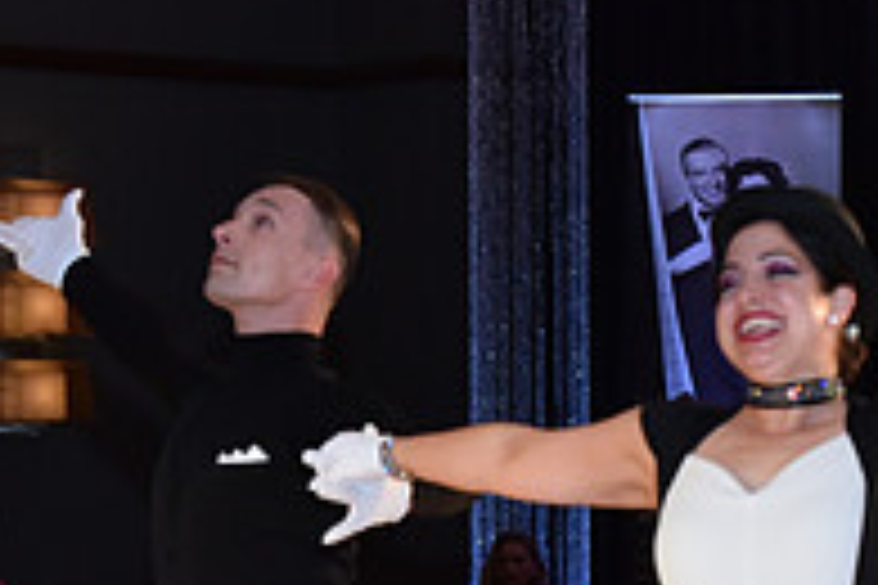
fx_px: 6170
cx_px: 536
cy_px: 767
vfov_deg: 5.4
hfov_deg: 8.1
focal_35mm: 253
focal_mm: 85
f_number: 5
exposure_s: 1/250
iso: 2000
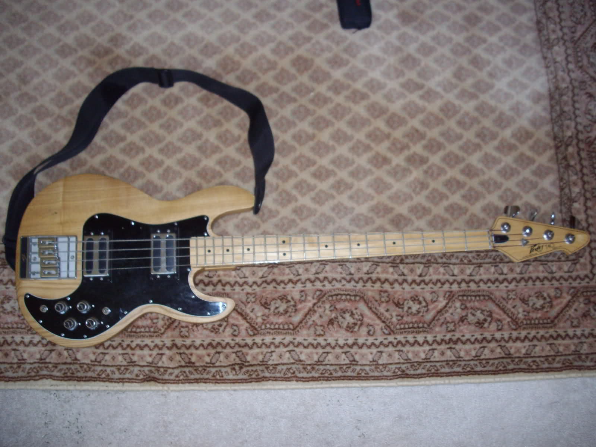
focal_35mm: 37
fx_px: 637
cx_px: 298
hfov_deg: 50.1
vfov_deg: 38.7
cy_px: 224
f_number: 2.8
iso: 160
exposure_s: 1/50
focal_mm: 6.2
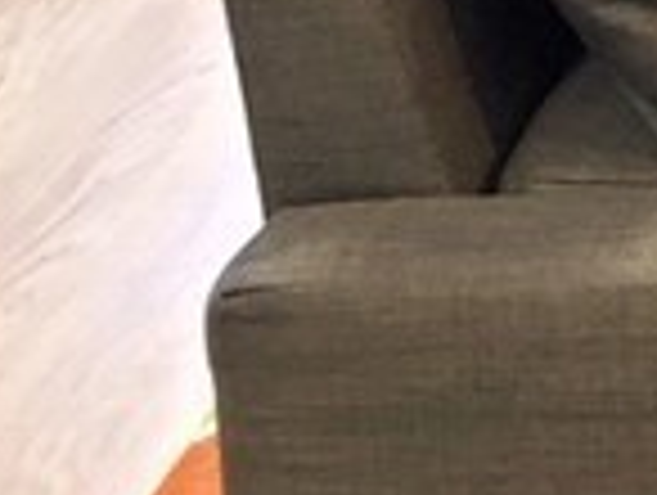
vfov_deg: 7.3
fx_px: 3726
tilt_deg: -17.2
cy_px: -464
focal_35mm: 196
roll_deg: +0.0
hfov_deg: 8.4
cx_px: 1984
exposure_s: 1/11
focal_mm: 4
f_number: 1.8
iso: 100
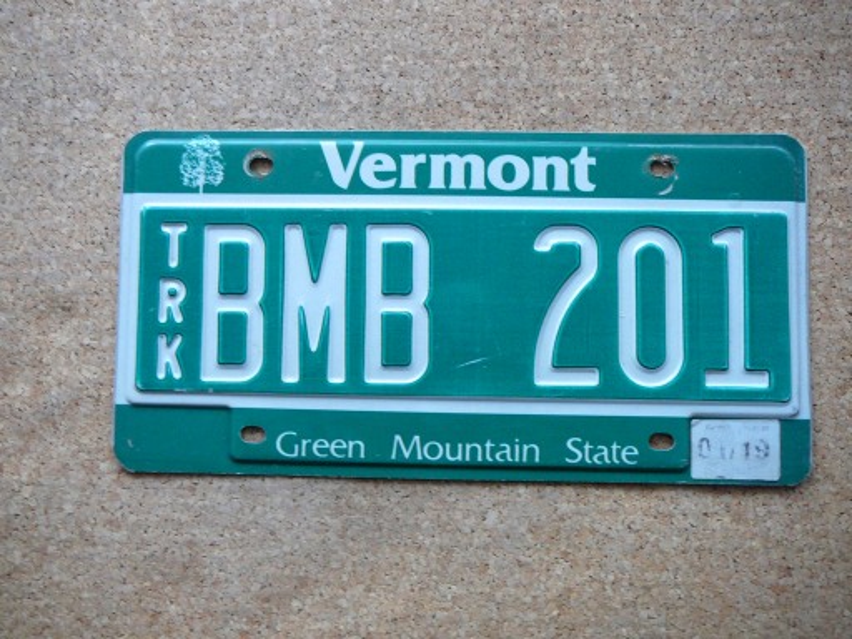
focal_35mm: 35
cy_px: 320
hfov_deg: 52.6
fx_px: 861
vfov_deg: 40.7
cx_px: 426
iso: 200
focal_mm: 5.2
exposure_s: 1/13
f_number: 2.8
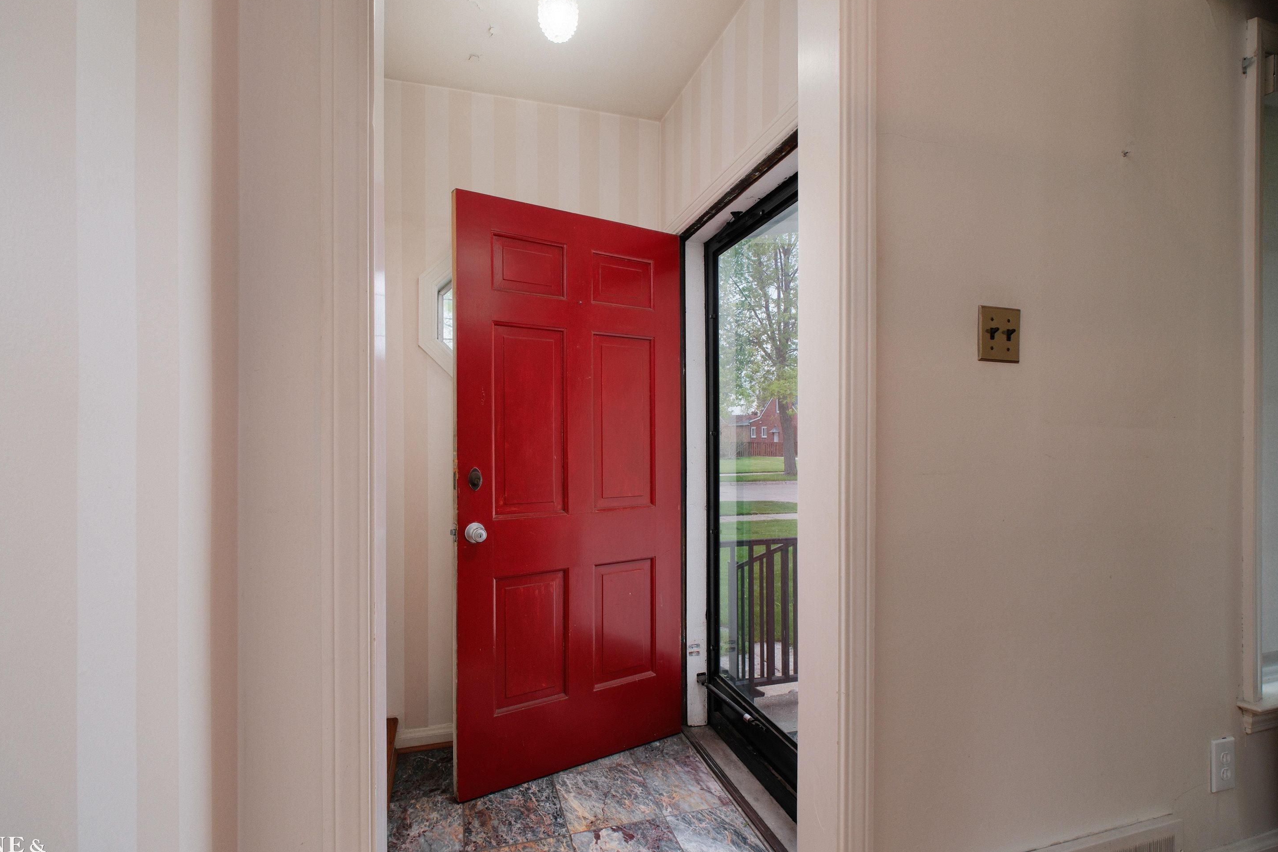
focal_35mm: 16
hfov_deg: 96.7
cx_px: 615
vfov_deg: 73.7
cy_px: 434
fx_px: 568
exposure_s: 1/250
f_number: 7.1
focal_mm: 10
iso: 800
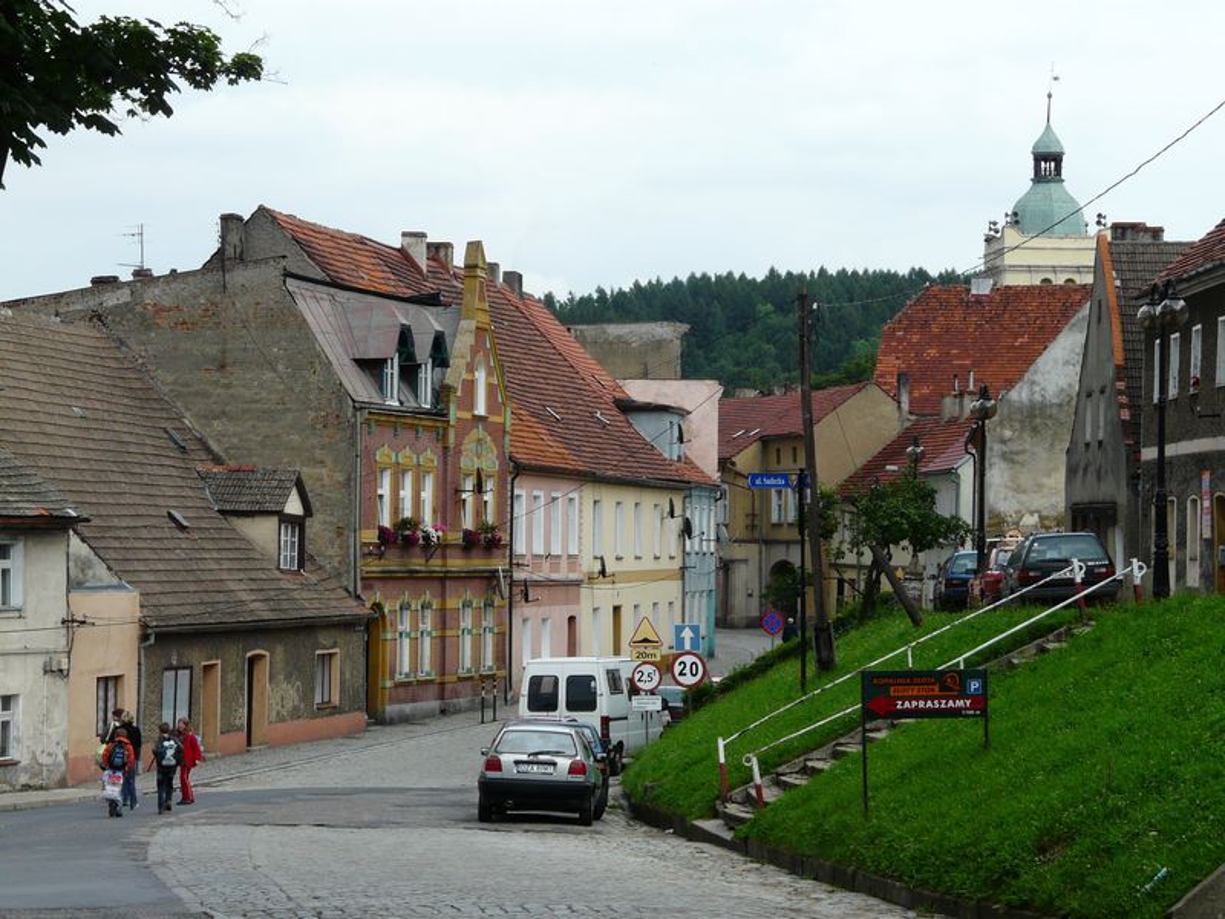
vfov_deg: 14.2
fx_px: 3680
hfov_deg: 18.9
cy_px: 460
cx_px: 612
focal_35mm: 104
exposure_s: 1/200
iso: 100
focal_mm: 17
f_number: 5.6
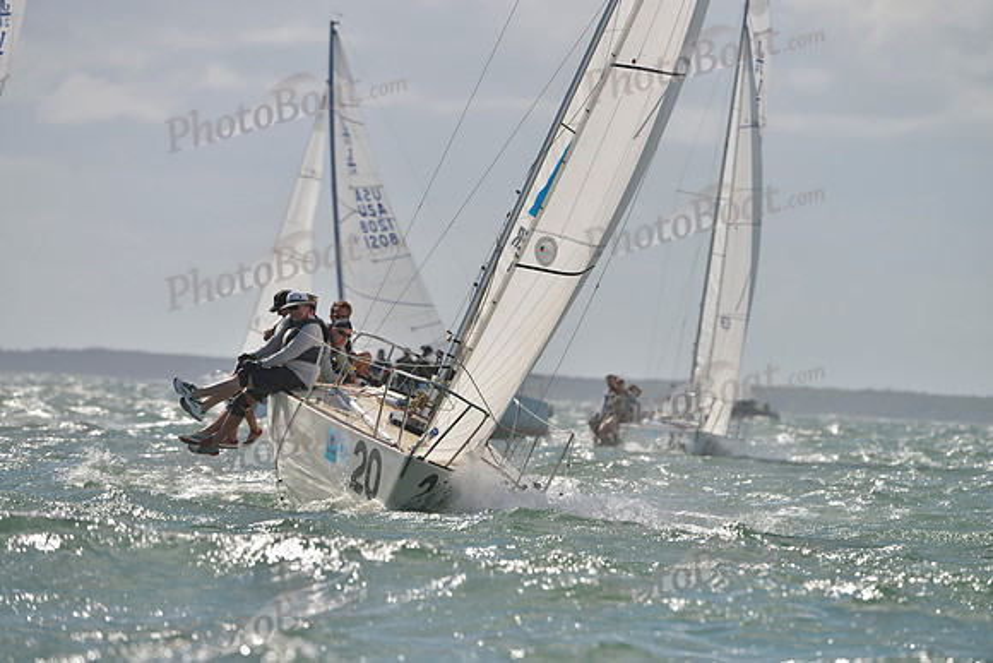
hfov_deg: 5.7
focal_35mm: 360
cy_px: 332
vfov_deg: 3.8
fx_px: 9932
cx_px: 496
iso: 280
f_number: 7.1
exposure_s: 1/2000
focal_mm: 360
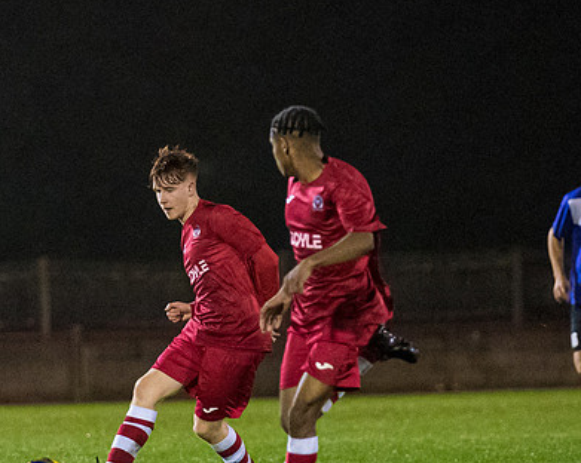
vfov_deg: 3.0
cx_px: 202
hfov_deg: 3.8
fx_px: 8864
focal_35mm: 516
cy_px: 336
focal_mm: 167
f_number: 2.8
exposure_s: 1/1000
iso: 6400
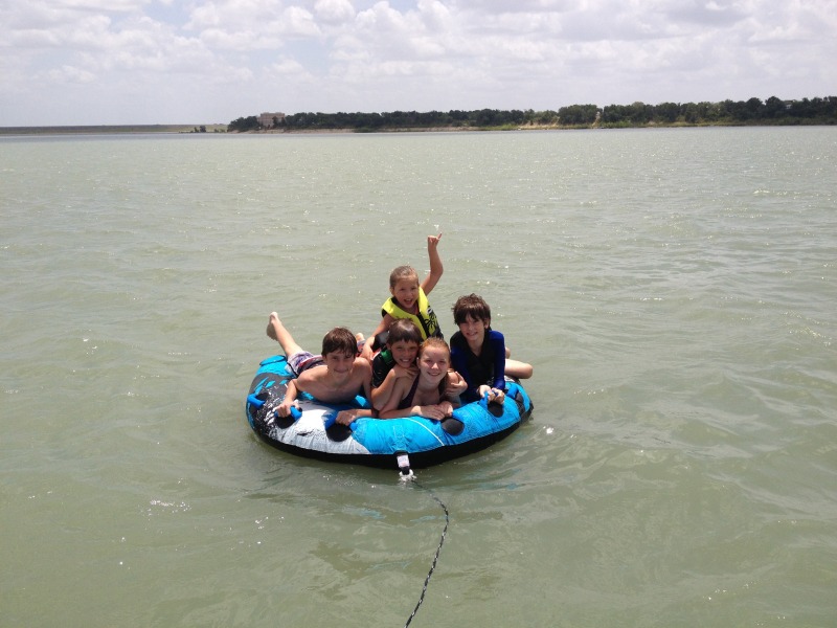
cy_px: 314
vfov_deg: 40.7
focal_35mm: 35
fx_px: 846
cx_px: 418
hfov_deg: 52.6
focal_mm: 4.28
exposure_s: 1/2632
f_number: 2.4
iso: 50
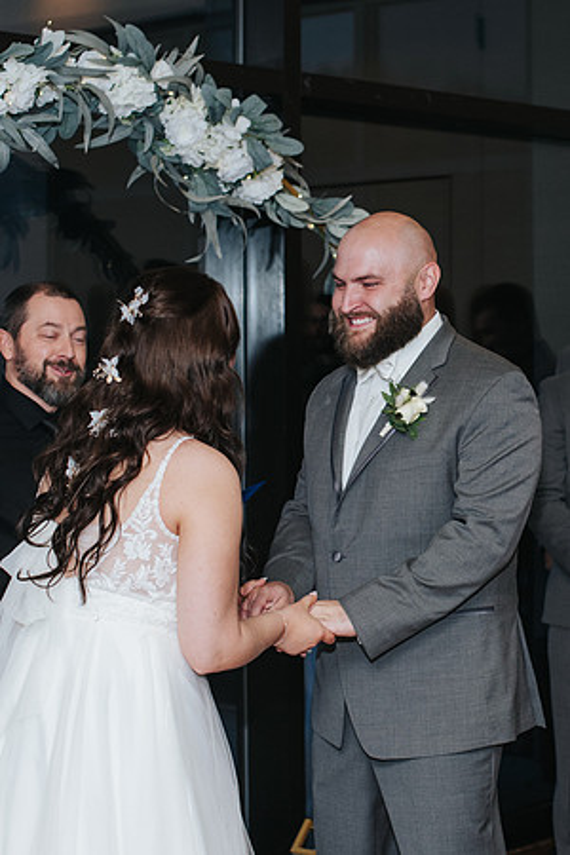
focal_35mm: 84
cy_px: 378
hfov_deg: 16.1
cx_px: 470
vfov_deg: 24.1
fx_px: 2002
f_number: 3.2
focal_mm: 50
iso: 800
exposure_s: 1/200
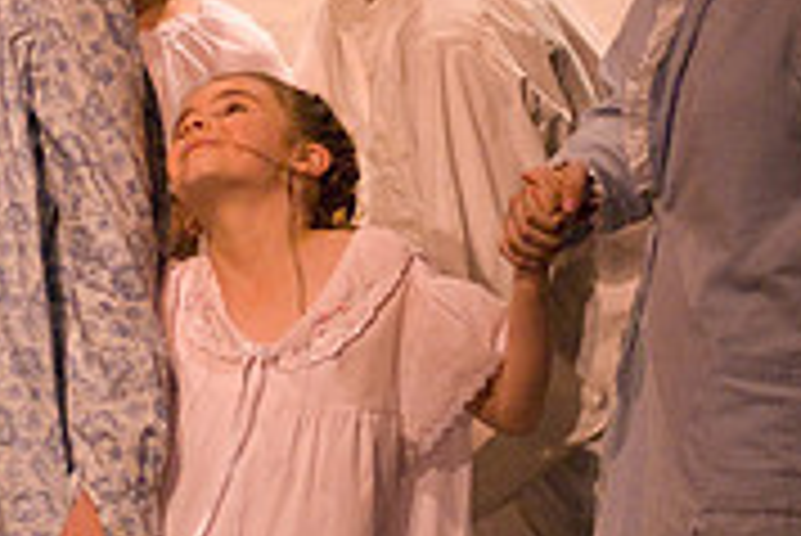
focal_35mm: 392
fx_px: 8729
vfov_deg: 3.5
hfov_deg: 5.2
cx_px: 86
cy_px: 95
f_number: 2.8
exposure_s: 1/160
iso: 1600
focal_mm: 80
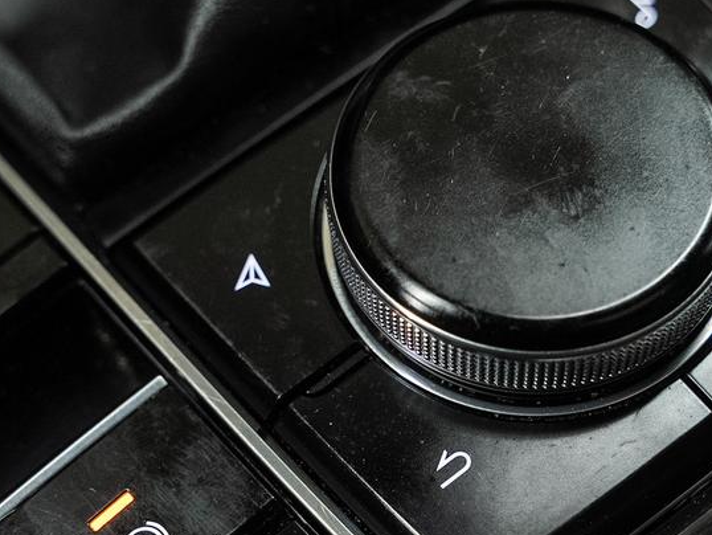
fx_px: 1852
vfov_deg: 16.4
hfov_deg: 21.7
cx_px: 412
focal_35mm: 90
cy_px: 310
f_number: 3.5
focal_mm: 35
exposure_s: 1/40
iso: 1000
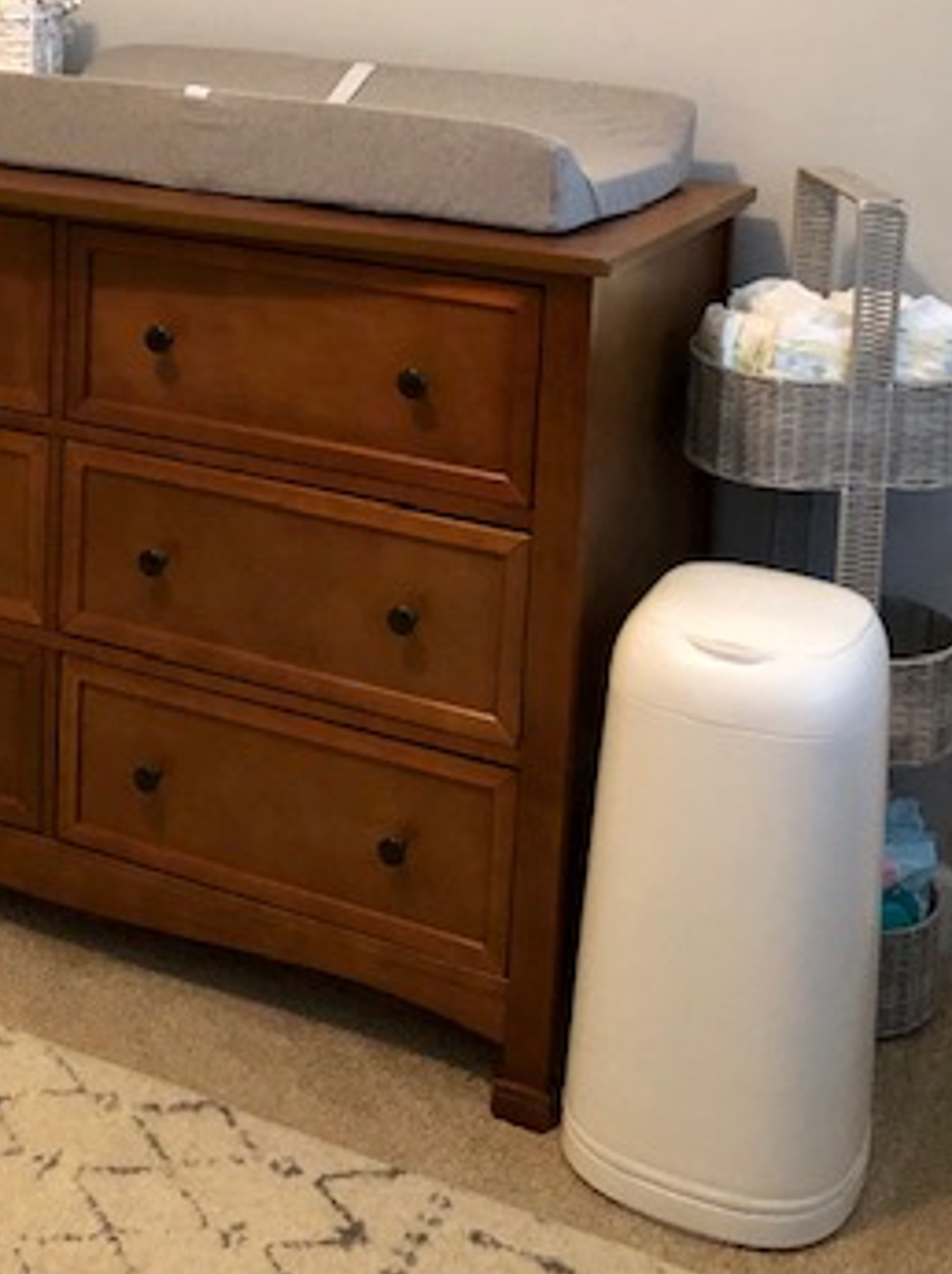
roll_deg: -2.8
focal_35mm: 52
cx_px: 303
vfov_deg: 35.3
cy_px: 196
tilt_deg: -10.2
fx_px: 1910
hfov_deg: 27.8
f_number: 1.8
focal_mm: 3.99
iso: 100
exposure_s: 1/13
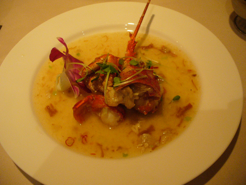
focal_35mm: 37
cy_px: 92
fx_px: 263
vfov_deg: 38.7
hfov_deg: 50.1
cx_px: 123
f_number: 2.8
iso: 400
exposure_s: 1/50
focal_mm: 6.1
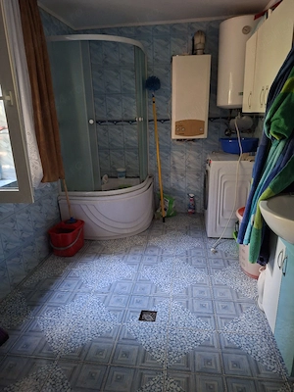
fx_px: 260
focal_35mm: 23
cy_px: 196
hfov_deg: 58.9
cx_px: 147
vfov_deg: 73.9
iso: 800
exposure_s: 1/25
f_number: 1.8
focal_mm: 5.54
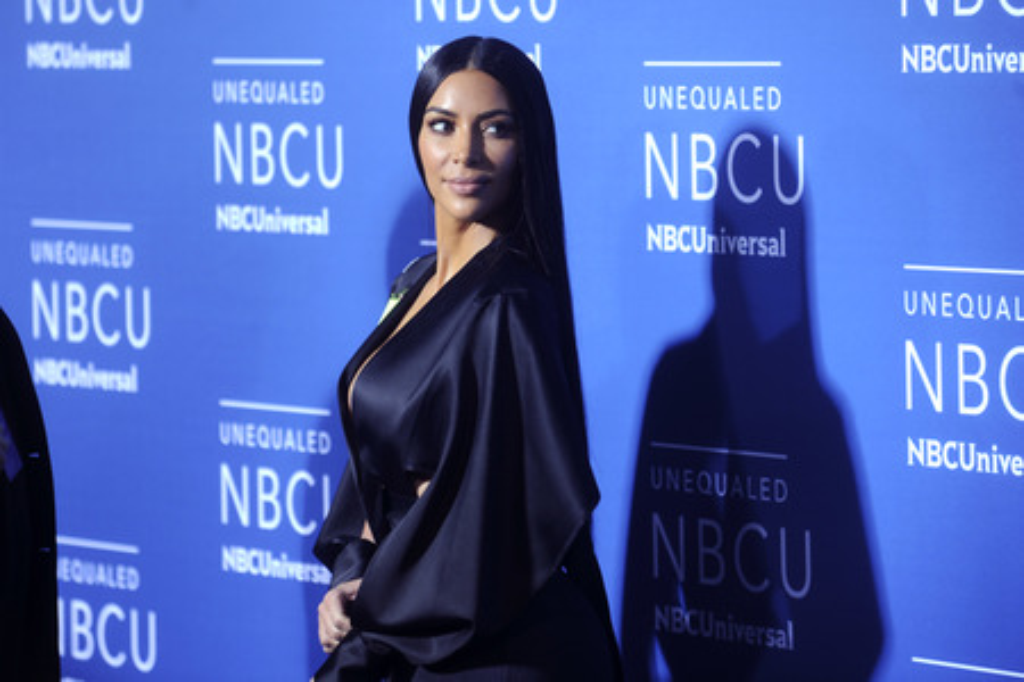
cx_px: 512
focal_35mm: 200
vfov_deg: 6.9
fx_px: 5688
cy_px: 341
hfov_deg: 10.3
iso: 800
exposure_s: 1/400
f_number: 5
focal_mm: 200
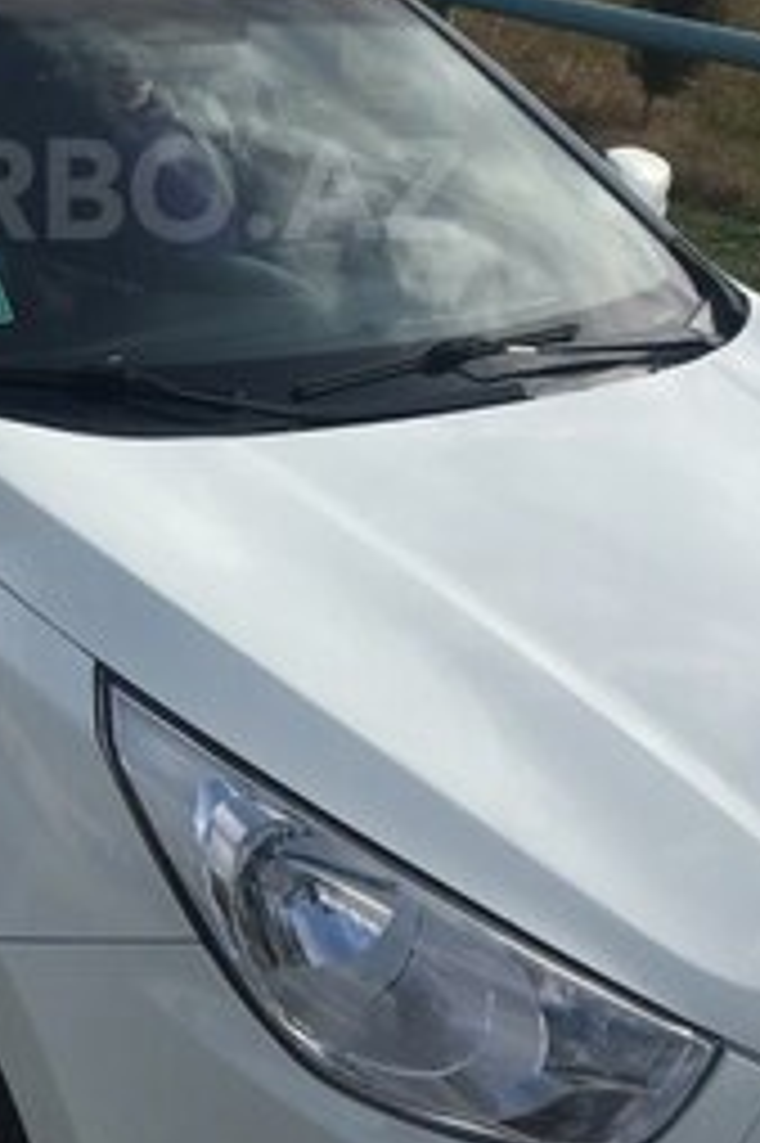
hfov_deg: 22.5
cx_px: 117
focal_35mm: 59
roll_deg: -2.7
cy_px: 189
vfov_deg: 32.8
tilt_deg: -14.0
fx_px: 1871
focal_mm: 4.15
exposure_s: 1/2331
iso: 25
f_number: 2.2
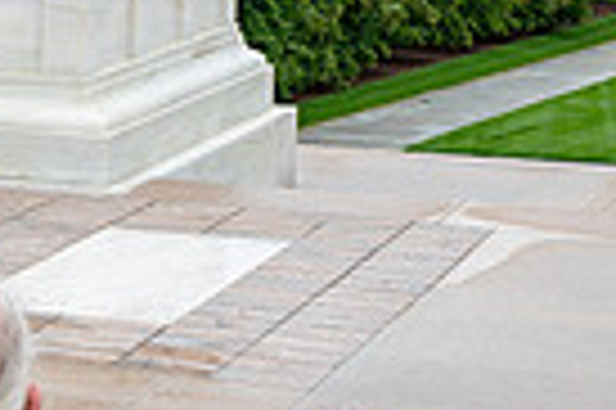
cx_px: -526
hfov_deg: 12.0
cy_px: 81
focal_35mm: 157
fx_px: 2683
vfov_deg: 8.7
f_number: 6.3
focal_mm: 37
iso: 100
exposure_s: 1/100
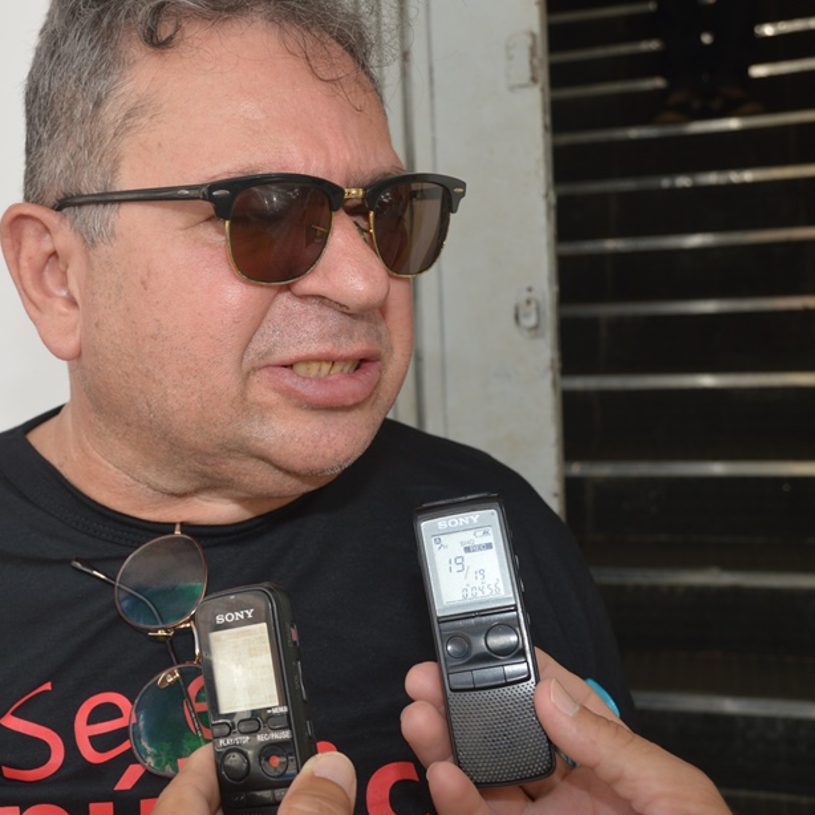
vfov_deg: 33.4
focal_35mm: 51
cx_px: 187
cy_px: 364
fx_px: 1358
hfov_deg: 32.6
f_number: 7.1
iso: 100
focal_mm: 24
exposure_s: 1/200
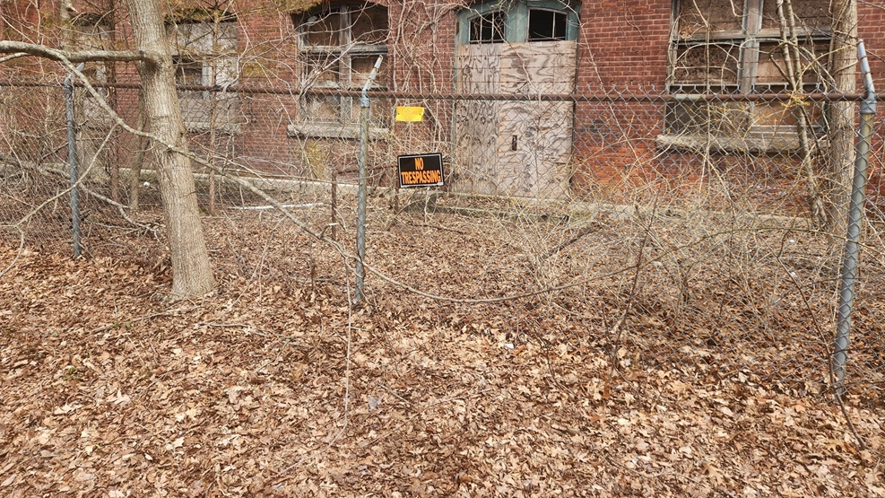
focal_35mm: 26
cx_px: 435
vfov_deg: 43.9
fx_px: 610
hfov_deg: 71.9
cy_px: 178
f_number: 1.8
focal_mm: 5.4
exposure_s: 1/369
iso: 20
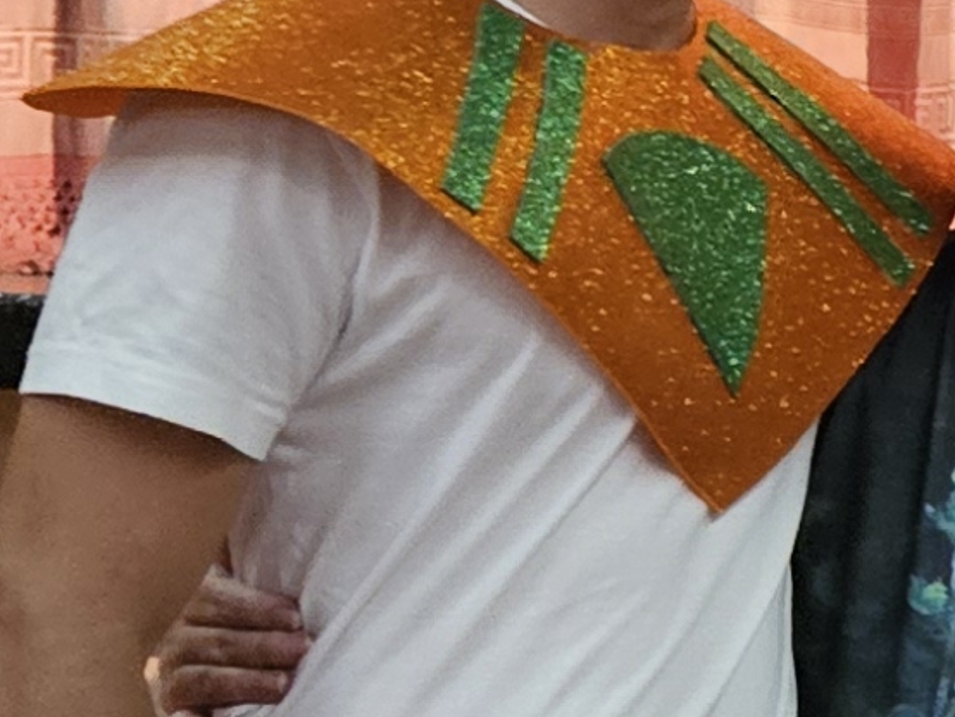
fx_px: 4582
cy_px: 767
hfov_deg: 10.4
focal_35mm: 166
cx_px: 2229
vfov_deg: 8.9
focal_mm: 5.4
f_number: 1.8
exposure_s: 1/33.3
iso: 500
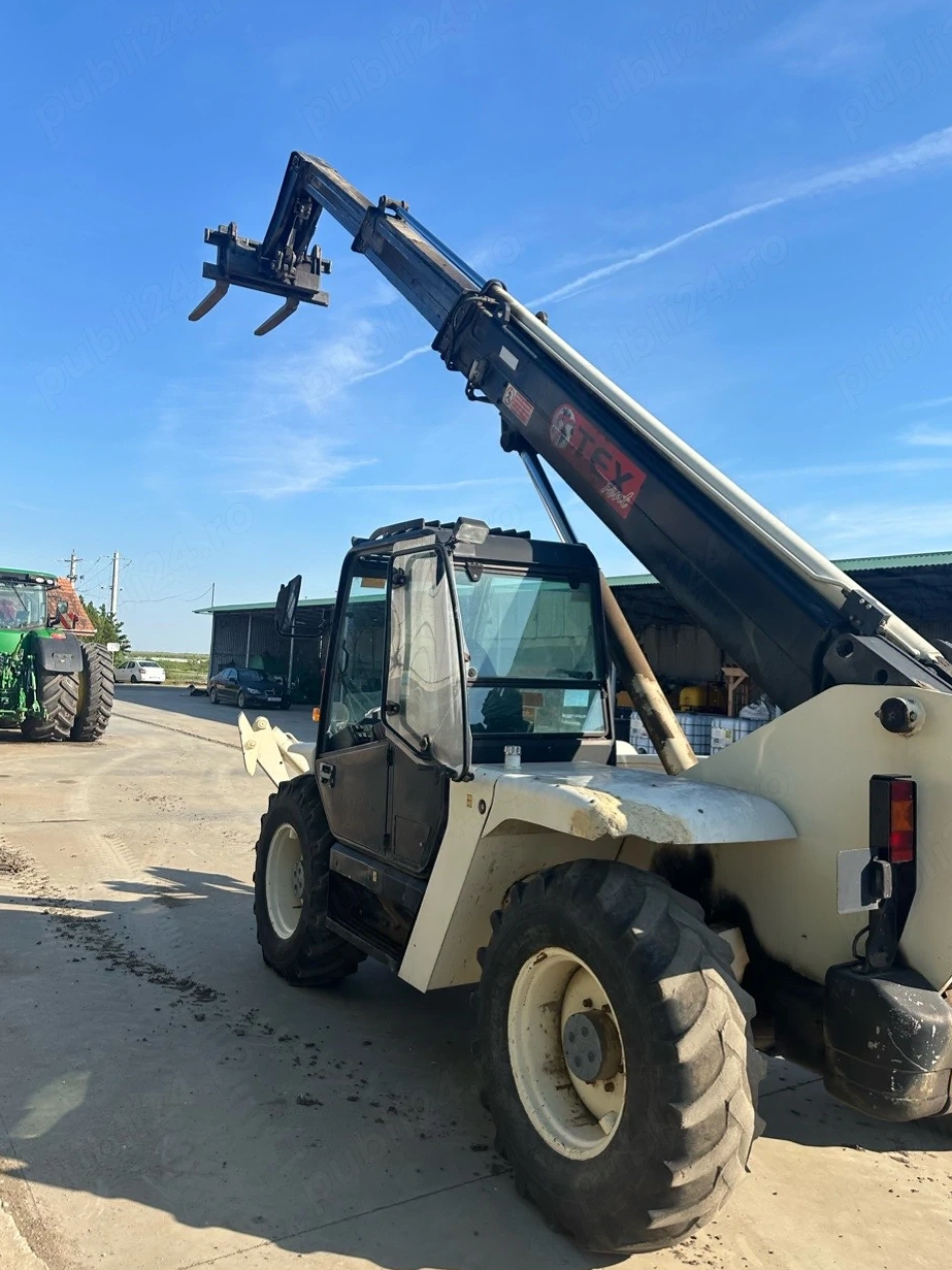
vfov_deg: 67.3
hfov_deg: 53.1
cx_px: 479
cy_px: 625
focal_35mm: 26
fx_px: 954
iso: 80
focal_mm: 6.86
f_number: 1.78
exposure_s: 1/2967
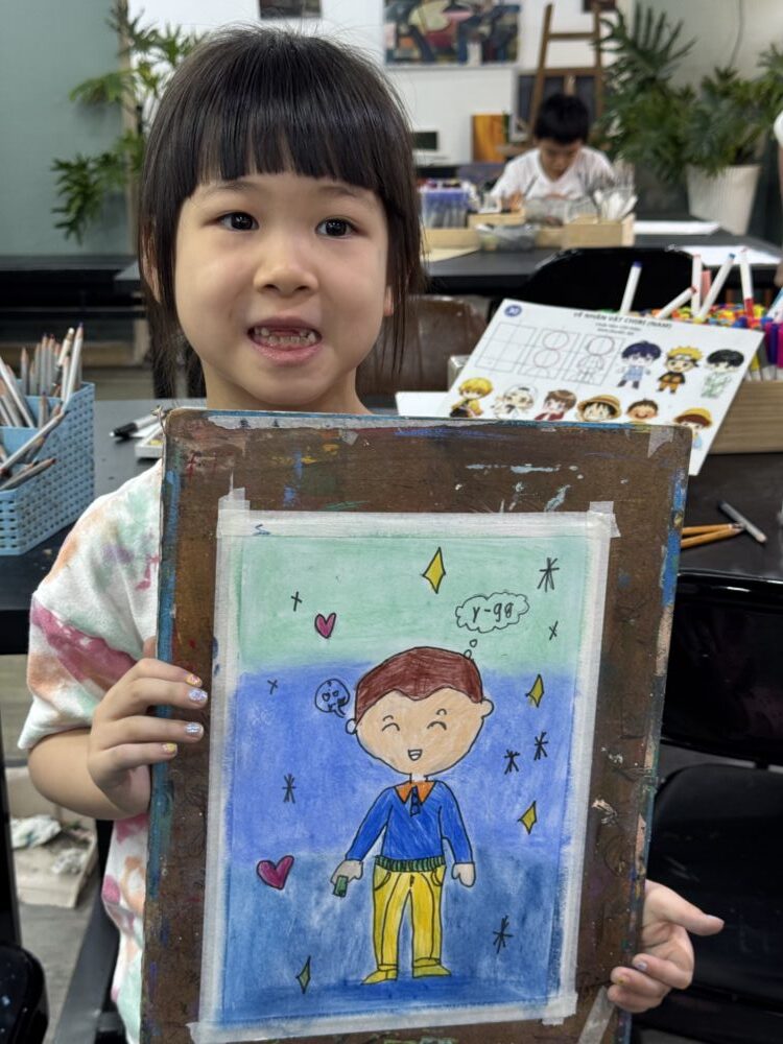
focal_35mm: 48
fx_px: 1448
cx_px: 392
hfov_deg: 30.3
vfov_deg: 39.7
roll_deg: +1.0
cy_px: 522
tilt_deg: -16.5
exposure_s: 1/50
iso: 64
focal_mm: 6.76
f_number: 1.78
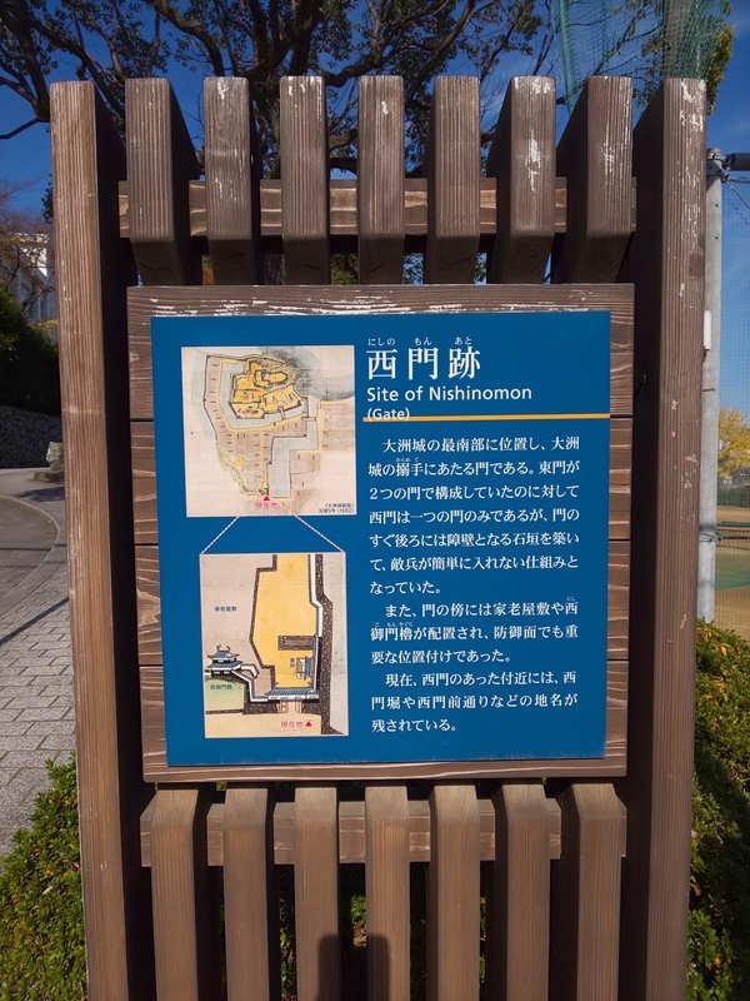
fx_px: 578
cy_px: 500
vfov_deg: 81.7
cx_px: 375
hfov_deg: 66.0
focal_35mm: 20
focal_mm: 3.45
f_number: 1.94
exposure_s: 1/1452
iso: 28
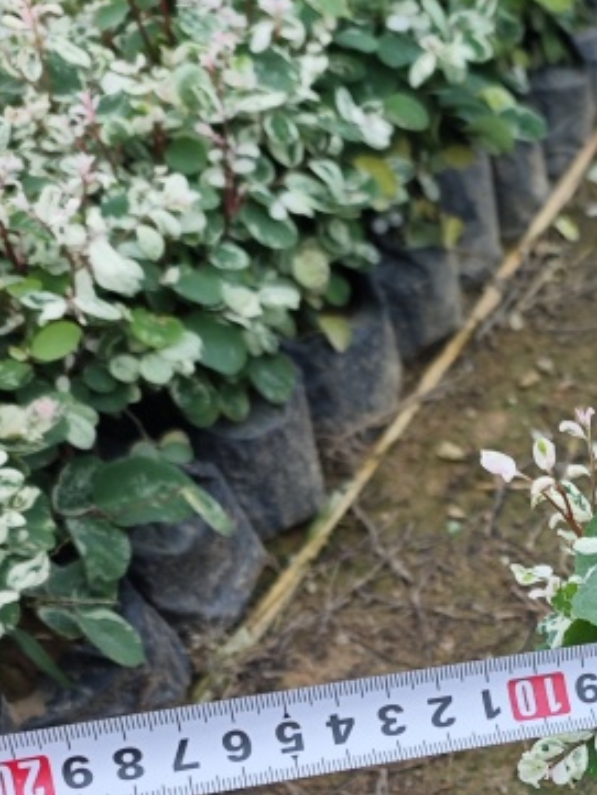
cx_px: 839
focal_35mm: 68
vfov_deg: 26.1
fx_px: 1563
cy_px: 904
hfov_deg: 19.4
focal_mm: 6.55
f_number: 1.6
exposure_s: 1/1122
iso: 50
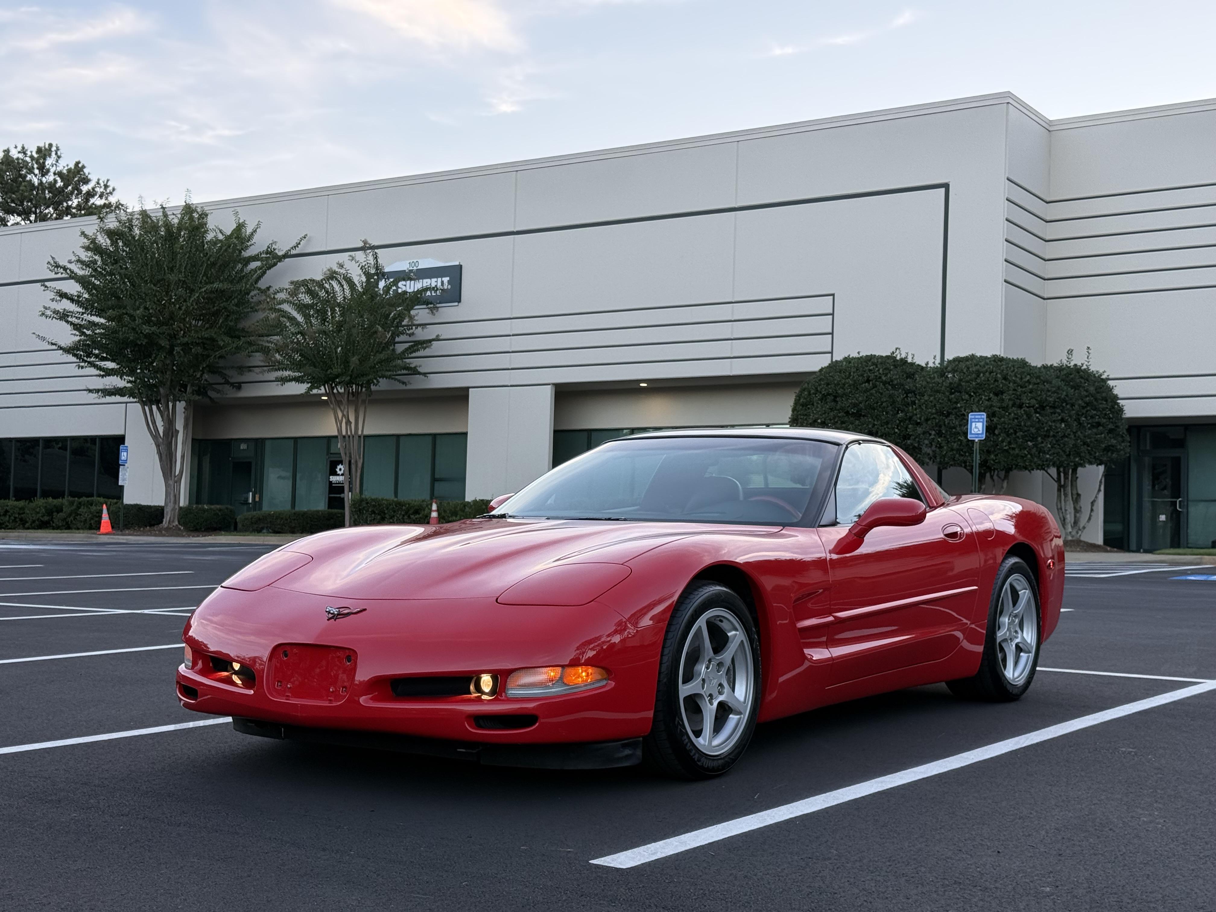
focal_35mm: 48
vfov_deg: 30.3
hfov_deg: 39.7
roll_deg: -0.9
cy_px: 456
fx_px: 1686
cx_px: 608
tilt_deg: +3.6
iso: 64
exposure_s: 1/356
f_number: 1.78
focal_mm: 6.76
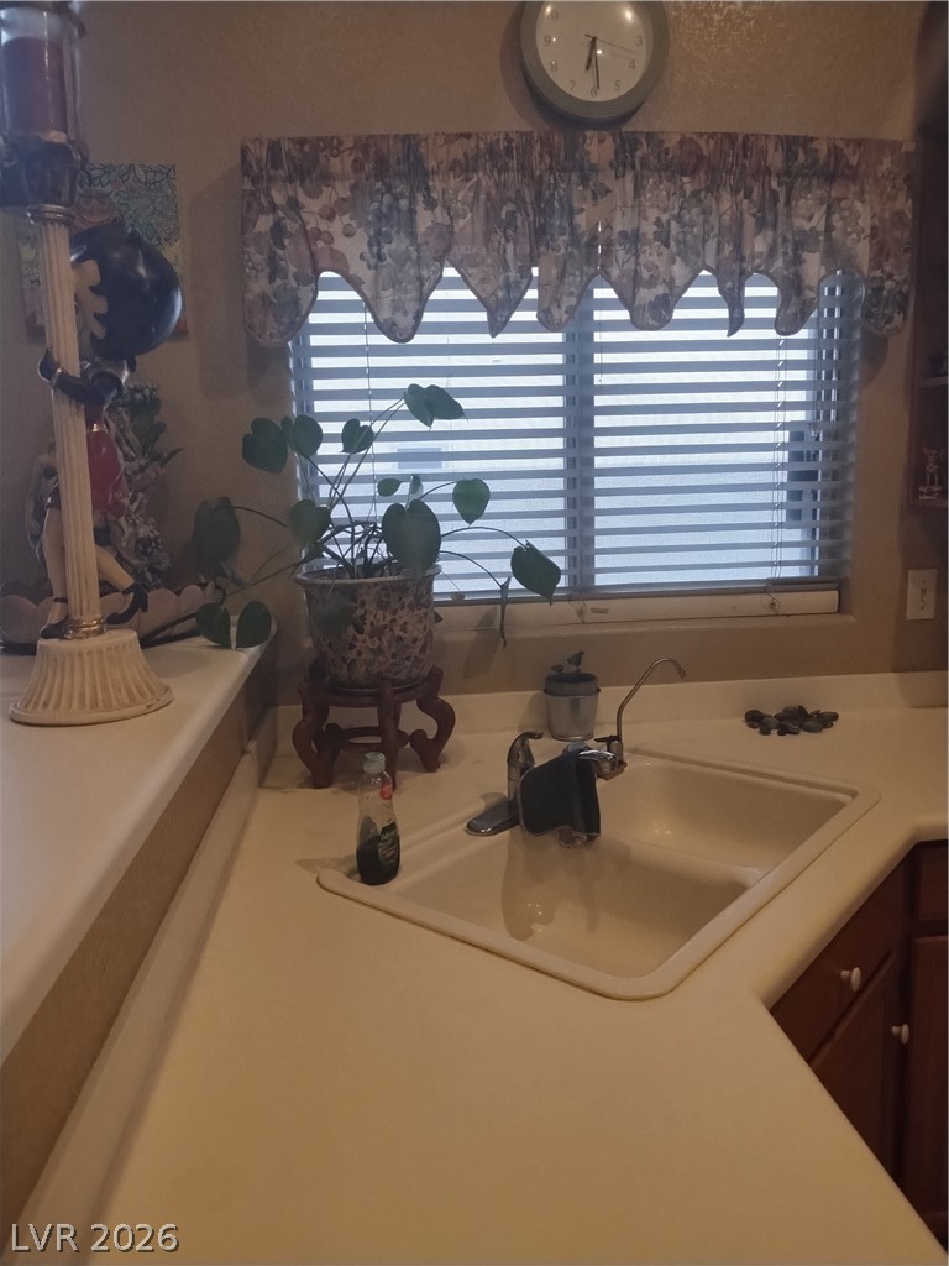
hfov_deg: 54.9
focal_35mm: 25
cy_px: 633
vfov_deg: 69.4
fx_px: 914
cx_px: 474
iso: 160
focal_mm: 4.71
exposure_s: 1/120
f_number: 1.7
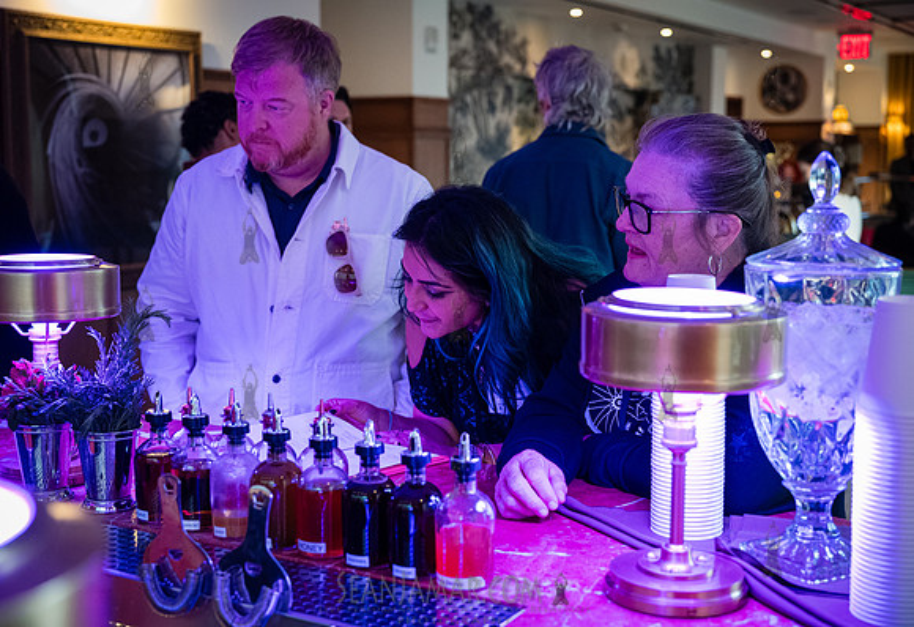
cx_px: 439
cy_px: 316
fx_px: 1224
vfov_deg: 28.7
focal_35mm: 48
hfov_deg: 40.9
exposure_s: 1/250
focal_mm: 46
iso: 8000
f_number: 3.5
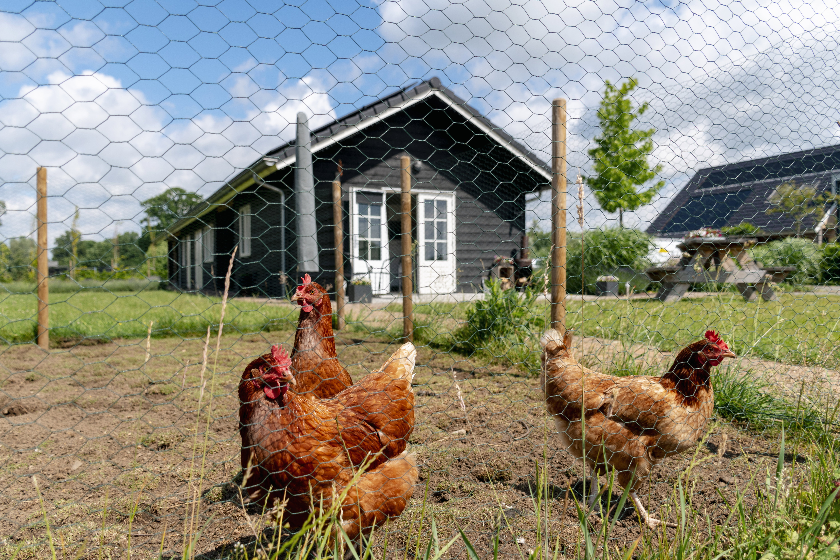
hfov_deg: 67.4
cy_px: 280
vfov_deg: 47.9
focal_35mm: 27
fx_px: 630
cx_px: 420
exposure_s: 1/1250
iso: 100
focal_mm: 18
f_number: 3.5
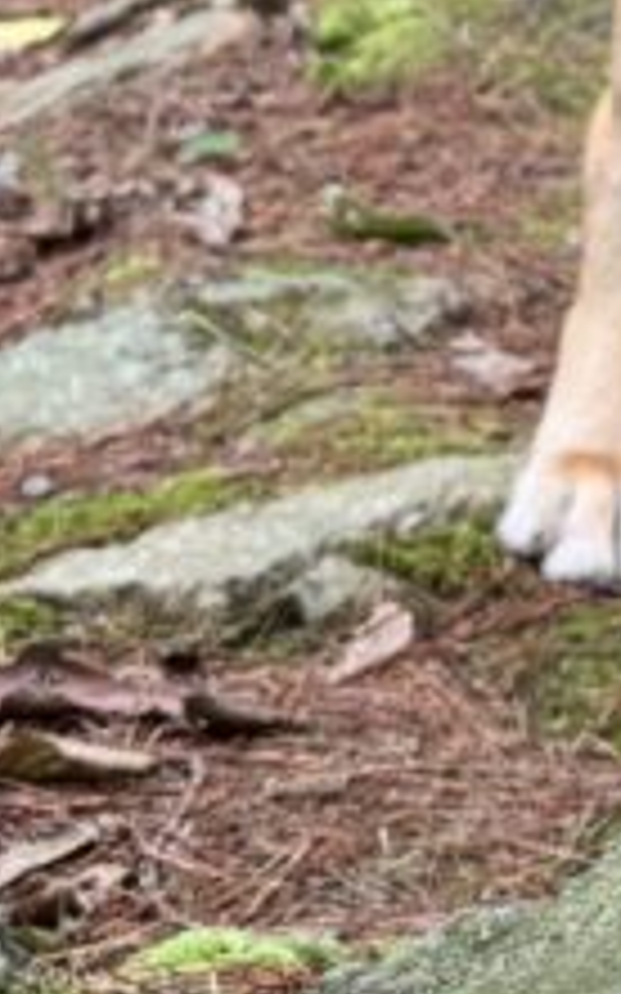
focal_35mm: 118
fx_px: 3197
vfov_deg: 16.1
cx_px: 1404
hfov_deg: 9.9
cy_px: -513
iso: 125
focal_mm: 6.76
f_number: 1.78
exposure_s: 1/121
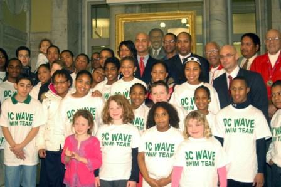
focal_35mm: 57
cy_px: 94
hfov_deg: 35.1
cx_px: 140
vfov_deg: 23.7
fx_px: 445
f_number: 3.5
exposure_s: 1/60
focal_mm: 38
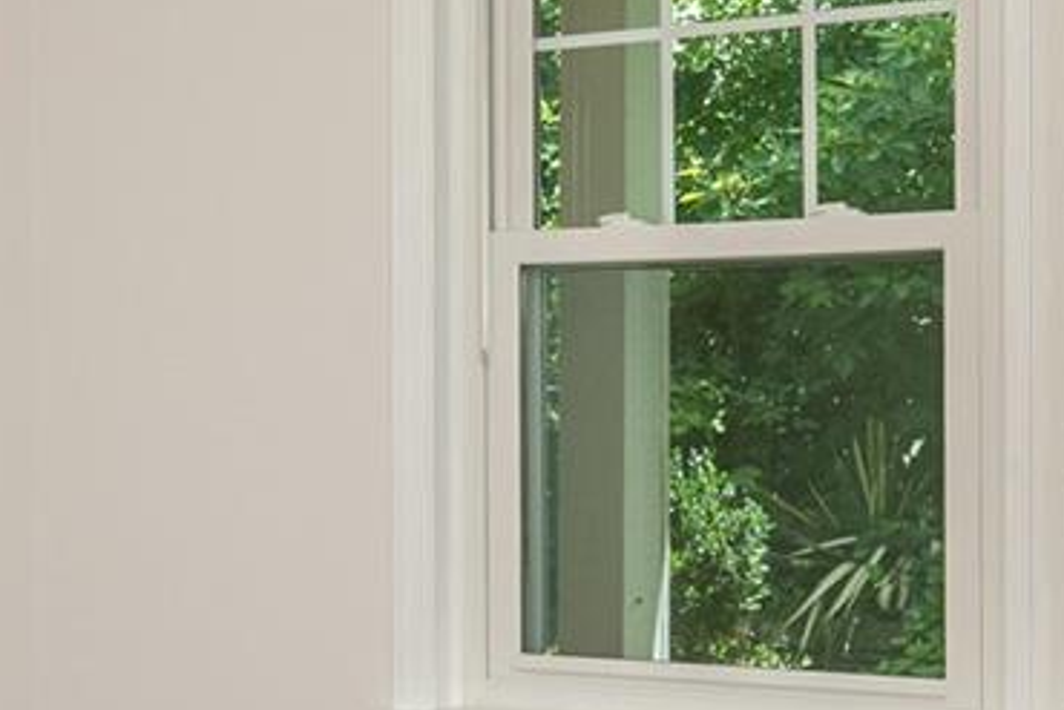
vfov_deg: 16.5
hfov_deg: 24.4
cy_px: 388
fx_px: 2454
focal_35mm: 83
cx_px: 394
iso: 320
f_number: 7.1
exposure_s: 1/200
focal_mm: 15
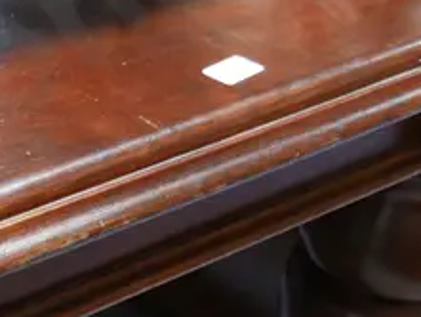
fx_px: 1582
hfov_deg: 14.2
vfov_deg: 11.4
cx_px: -213
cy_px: 242
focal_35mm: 130
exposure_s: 1/60
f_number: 3.5
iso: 1000
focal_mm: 14
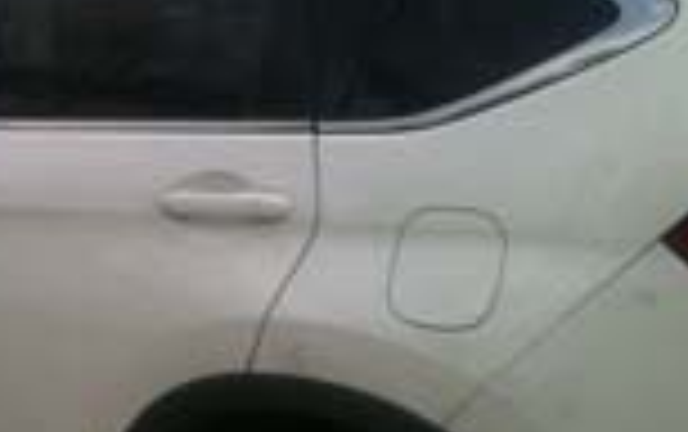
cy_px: 182
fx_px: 1596
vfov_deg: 15.4
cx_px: 148
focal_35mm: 85
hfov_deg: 24.0
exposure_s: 1/1042
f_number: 2.8
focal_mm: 3.85
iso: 64
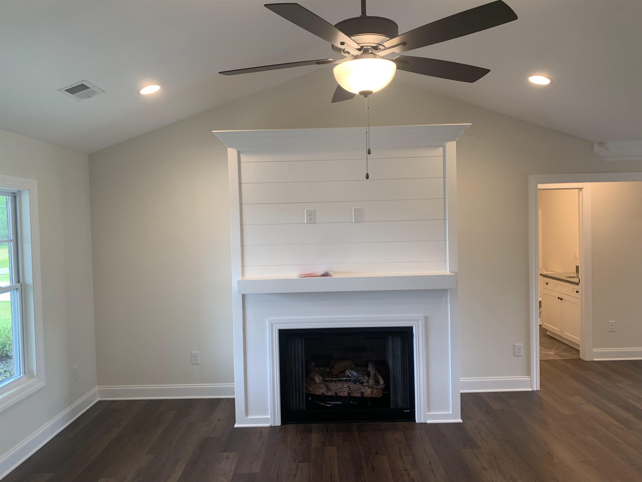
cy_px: 241
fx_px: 482
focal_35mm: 26
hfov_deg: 67.3
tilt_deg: -1.6
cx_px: 321
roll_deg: +1.9
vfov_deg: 53.1
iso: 64
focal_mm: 4.25
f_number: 1.8
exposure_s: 1/60
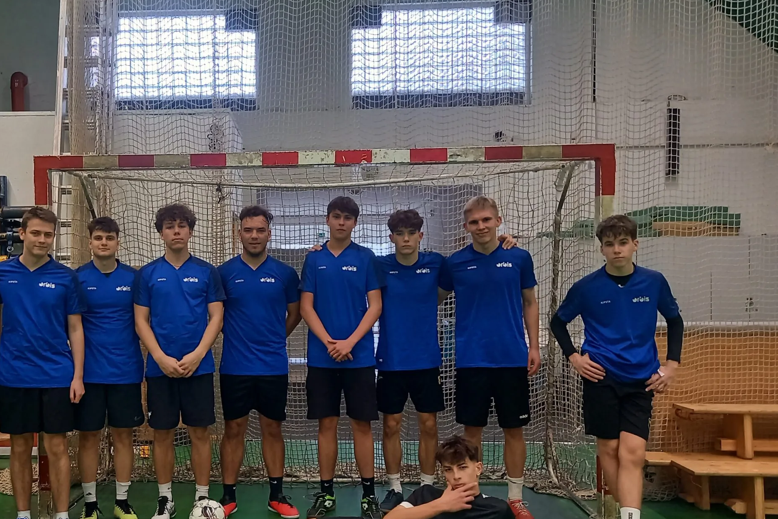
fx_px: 778
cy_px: 302
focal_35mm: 36
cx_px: 248
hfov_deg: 51.9
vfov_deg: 36.8
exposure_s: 1/50
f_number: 1.8
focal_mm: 4.65
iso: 400
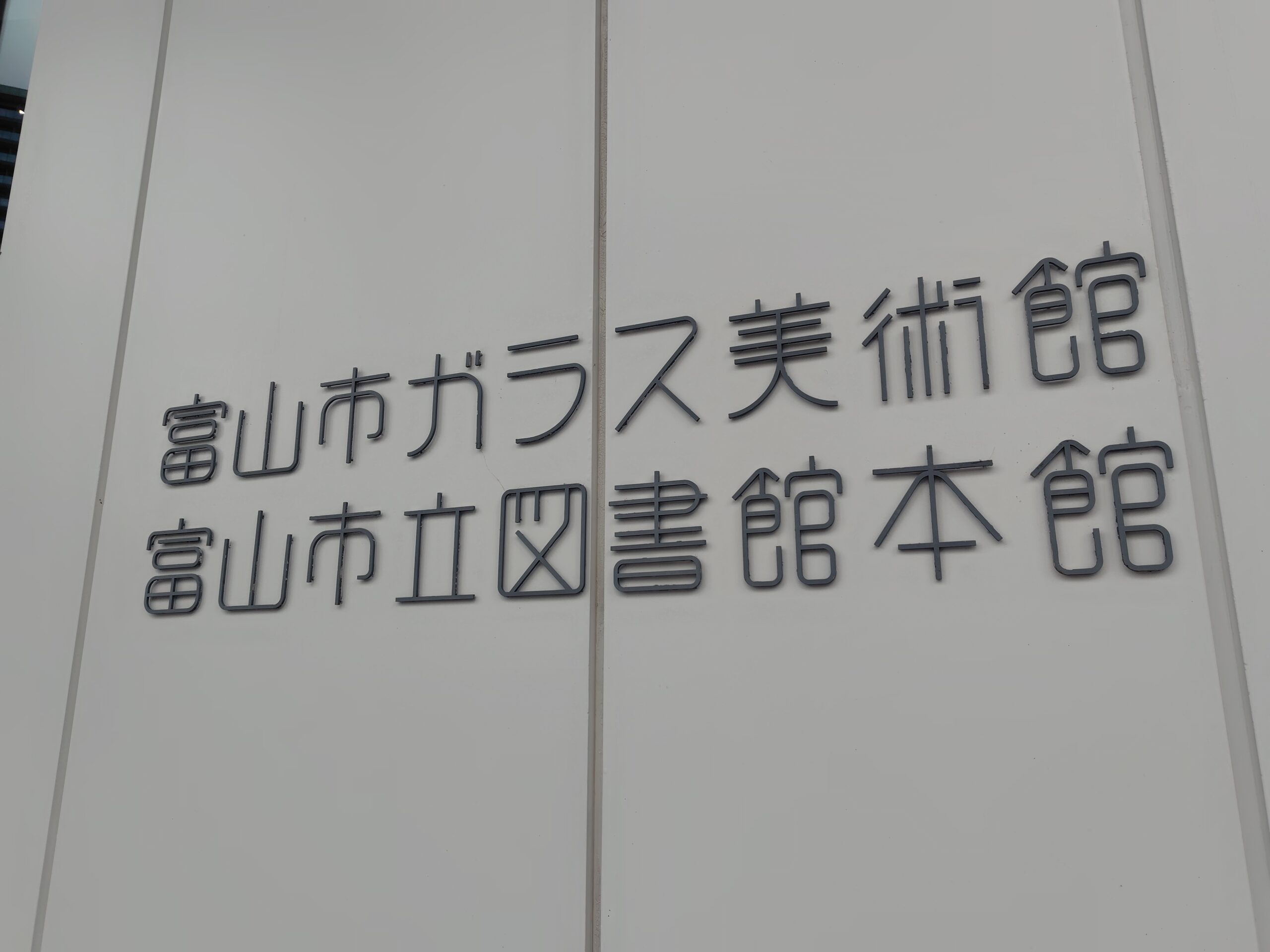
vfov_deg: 58.9
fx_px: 844
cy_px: 476
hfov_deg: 73.9
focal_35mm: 23
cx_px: 635
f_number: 1.9
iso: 50
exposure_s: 1/319
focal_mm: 5.6
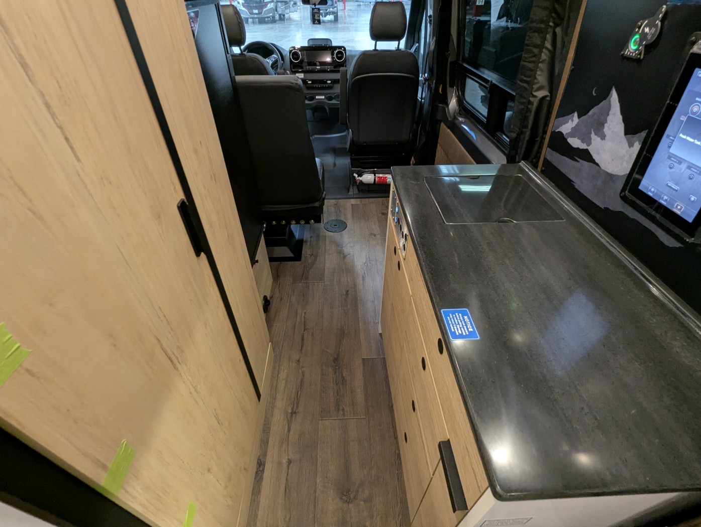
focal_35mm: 16
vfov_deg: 78.2
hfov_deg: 94.4
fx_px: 324
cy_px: 264
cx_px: 350
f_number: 2.2
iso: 210
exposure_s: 1/28.4
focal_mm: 2.35
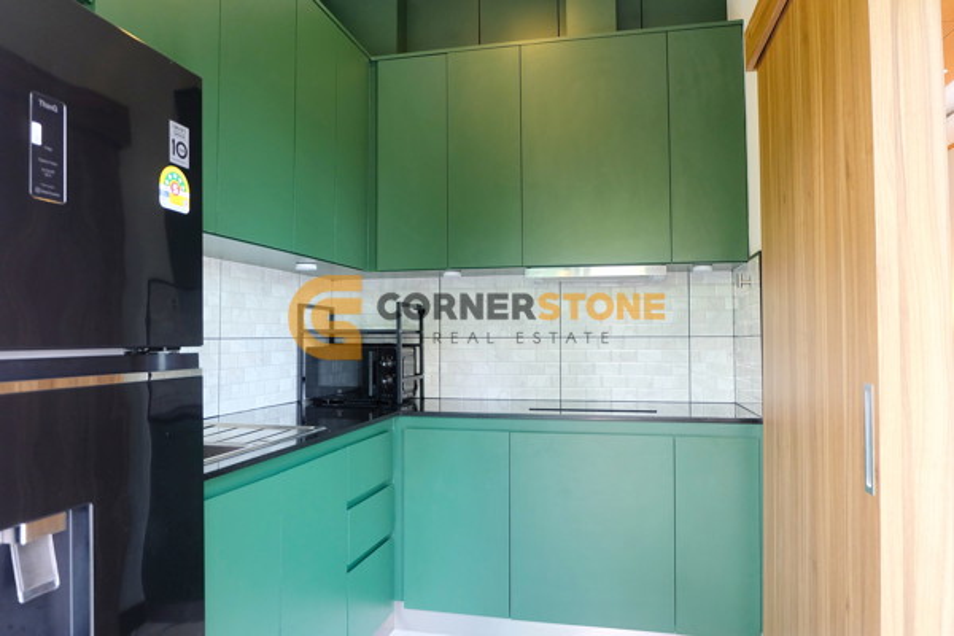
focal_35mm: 24
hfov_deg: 73.7
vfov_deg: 53.1
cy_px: 318
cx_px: 477
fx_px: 636
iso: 640
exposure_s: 1/30
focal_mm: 16
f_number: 3.5
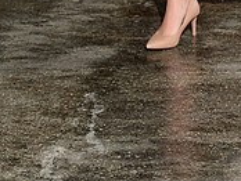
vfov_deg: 6.4
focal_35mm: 224
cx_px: 235
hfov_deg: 8.8
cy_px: -216
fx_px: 1562
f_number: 6.3
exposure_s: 1/160
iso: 1000
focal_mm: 70
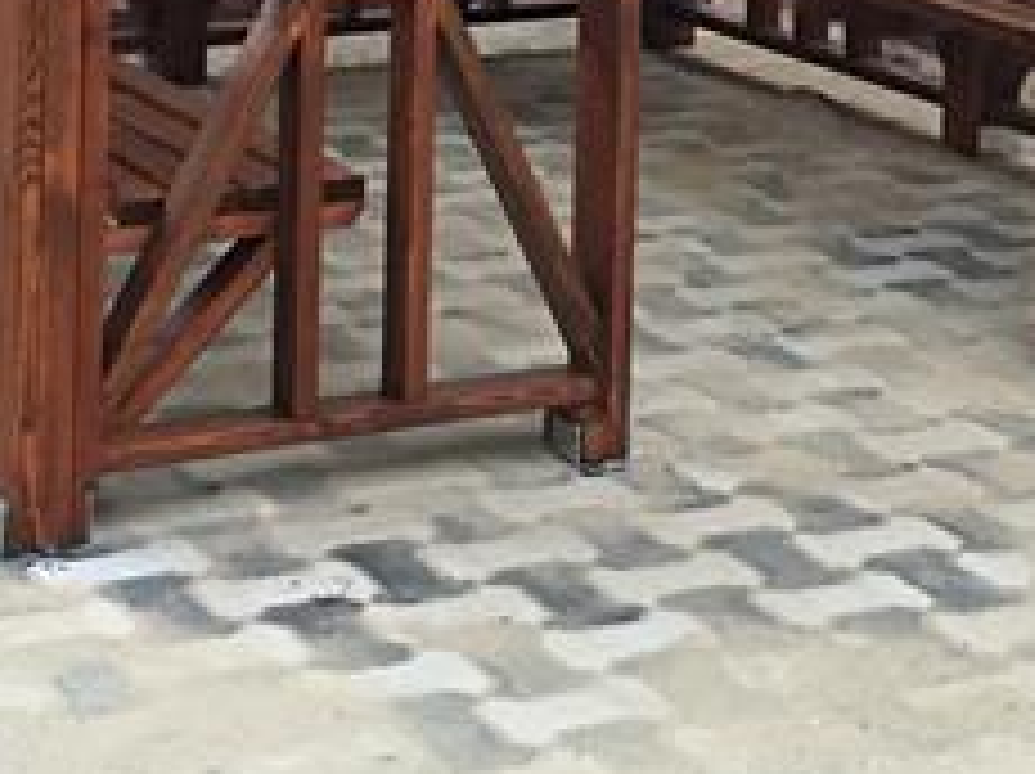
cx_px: 639
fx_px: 3017
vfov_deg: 13.9
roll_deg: -1.2
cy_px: -302
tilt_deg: -5.2
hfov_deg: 19.4
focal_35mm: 101
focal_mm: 4.15
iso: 80
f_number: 2.2
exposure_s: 1/10
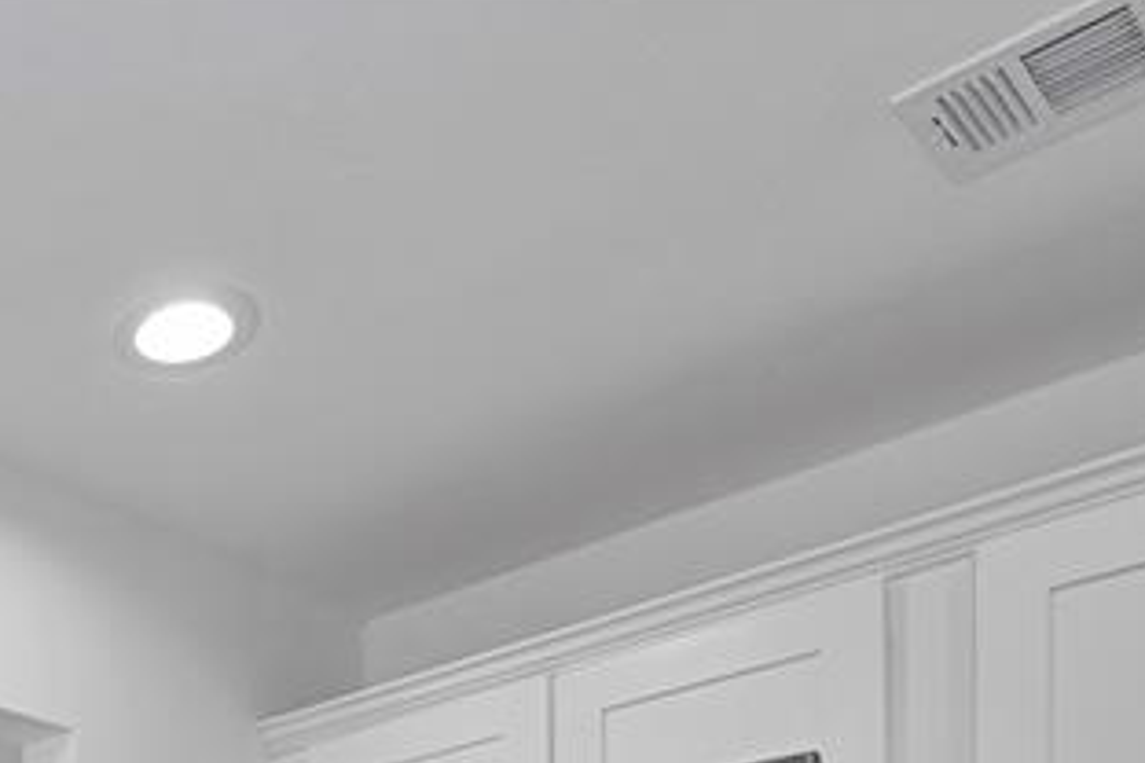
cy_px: 1225
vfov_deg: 22.4
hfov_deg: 36.1
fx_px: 1463
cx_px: -125
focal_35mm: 46
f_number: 8
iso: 160
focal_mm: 14
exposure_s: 1/60
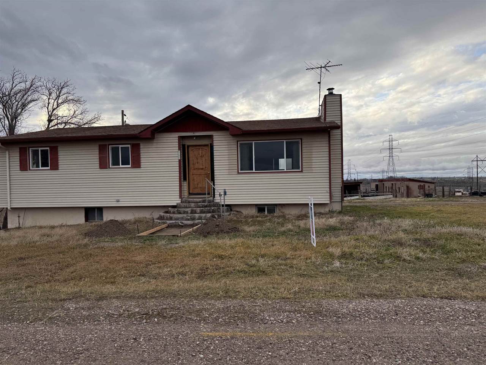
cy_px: 182
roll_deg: +1.7
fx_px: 337
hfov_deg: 71.6
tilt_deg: -0.4
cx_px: 243
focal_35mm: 24
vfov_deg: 56.8
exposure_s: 1/671
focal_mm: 6.76
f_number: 1.78
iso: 80
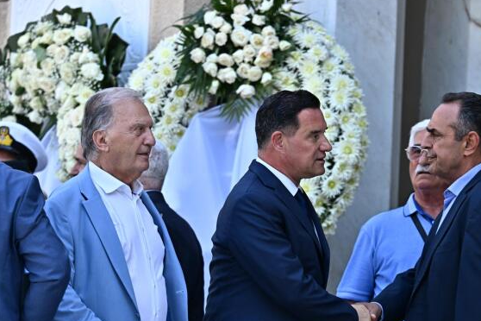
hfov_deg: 5.0
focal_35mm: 414
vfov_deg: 3.3
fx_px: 5531
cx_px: 280
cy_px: 184
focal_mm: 350
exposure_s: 1/640
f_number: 7.1
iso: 1250
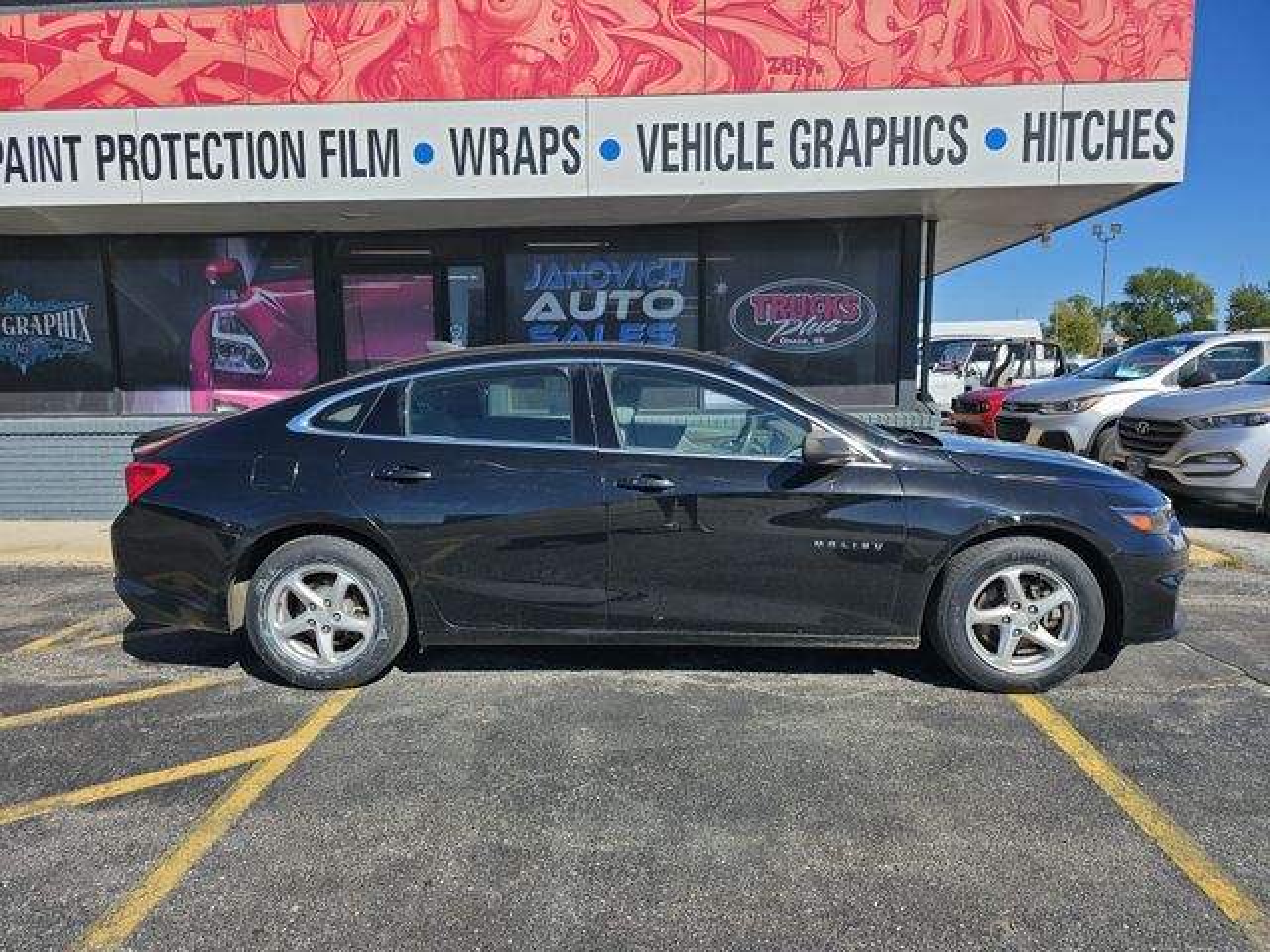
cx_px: 635
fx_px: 844
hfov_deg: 73.9
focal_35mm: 23
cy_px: 476
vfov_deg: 58.9
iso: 10
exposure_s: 1/1087
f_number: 1.7
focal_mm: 6.3
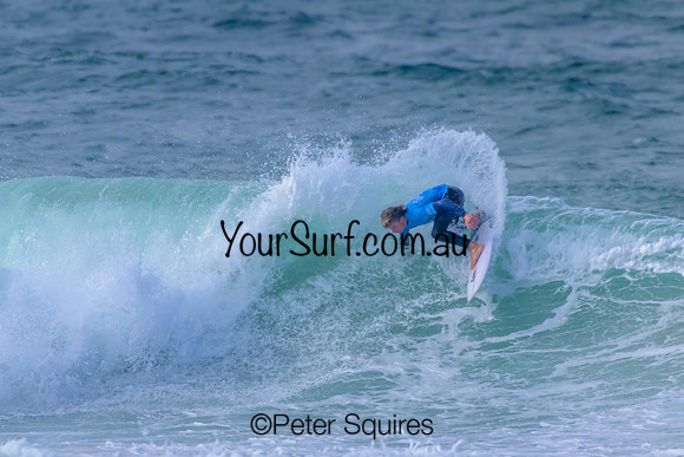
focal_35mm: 1000
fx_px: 19004
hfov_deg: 2.1
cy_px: 228
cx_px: 342
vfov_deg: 1.4
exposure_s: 1/2500
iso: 1100
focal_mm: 1000
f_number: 11
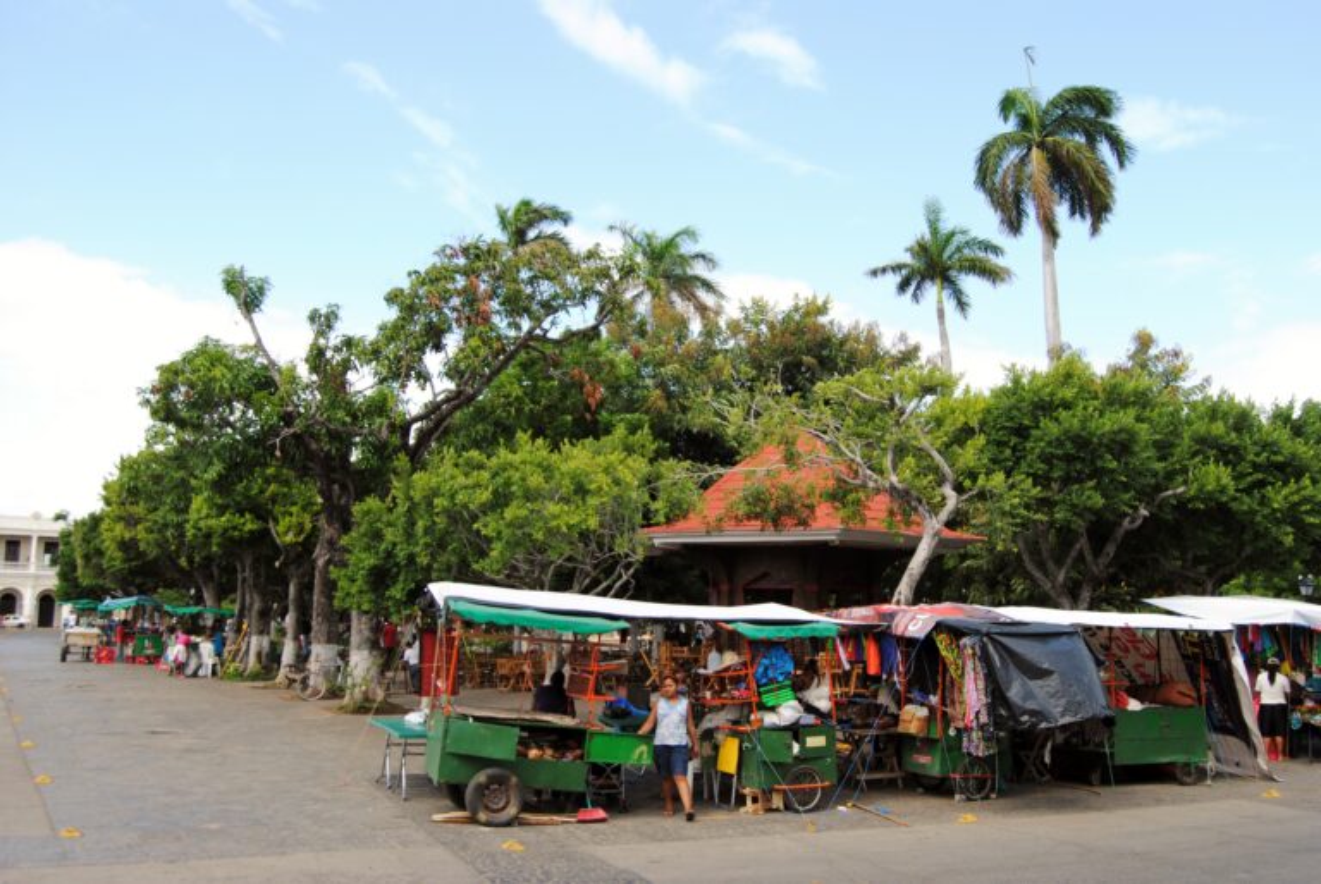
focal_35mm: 33
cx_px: 660
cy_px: 442
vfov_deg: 40.1
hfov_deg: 57.2
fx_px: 1212
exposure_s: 1/200
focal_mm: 22
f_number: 7.1
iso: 100
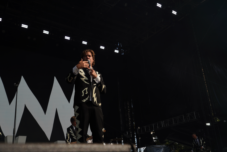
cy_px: 76
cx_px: 114
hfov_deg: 50.7
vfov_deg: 35.1
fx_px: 240
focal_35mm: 38
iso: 100
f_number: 8
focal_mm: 38
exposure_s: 1/500
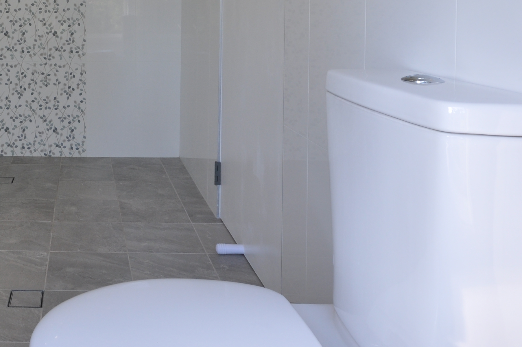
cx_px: 53
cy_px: 15
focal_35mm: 39
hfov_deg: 44.9
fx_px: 568
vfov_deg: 31.8
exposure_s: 1/30
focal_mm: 11
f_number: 9
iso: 200
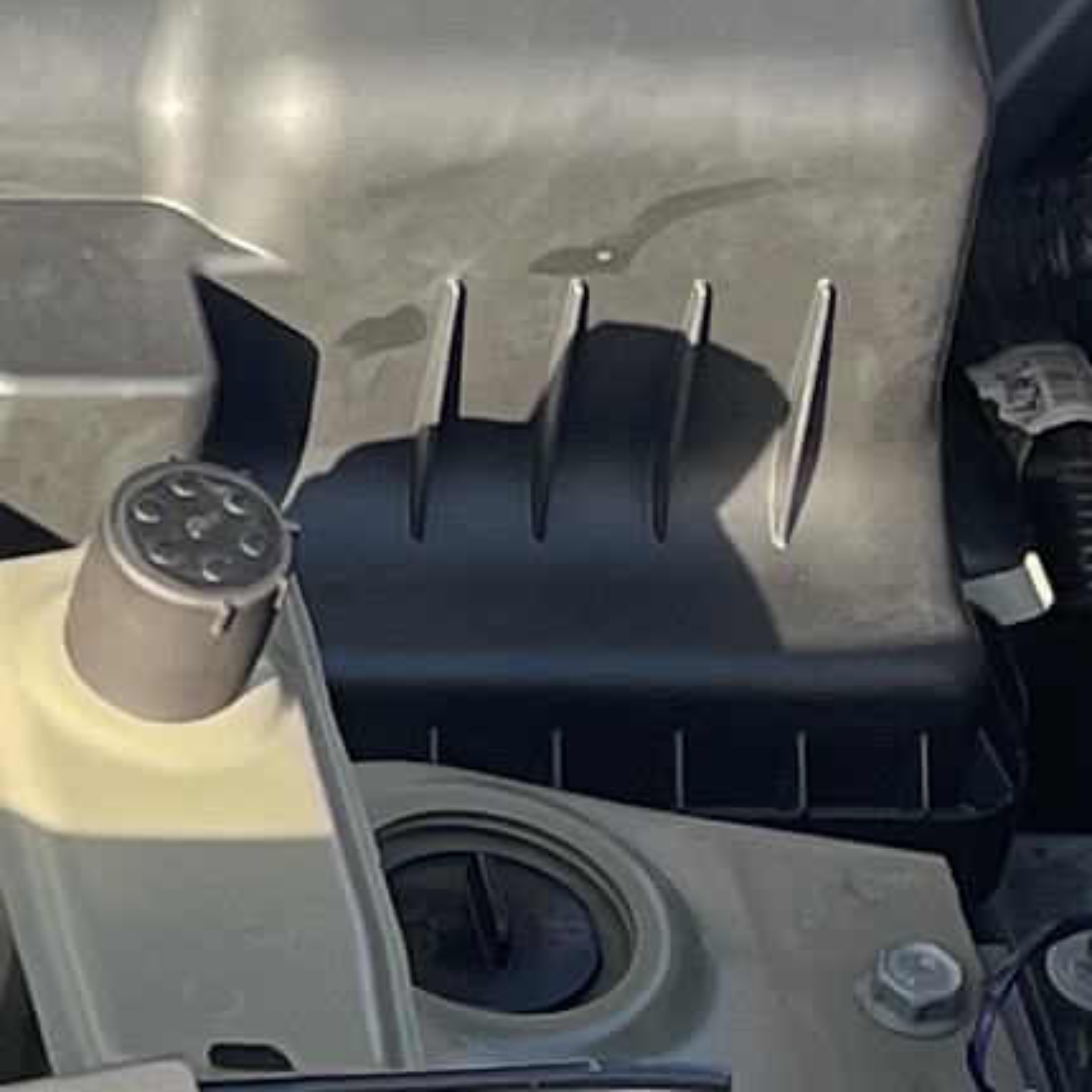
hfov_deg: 7.7
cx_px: -1768
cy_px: 137
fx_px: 7388
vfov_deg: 8.4
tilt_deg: -40.1
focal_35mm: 207
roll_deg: -1.0
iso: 32
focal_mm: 5.1
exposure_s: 1/392
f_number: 1.6
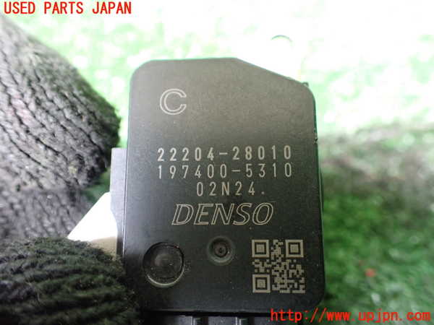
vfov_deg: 46.8
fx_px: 376
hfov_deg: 60.0
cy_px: 162
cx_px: 217
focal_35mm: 30
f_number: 2.3
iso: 800
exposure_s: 1/40
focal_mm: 5.4
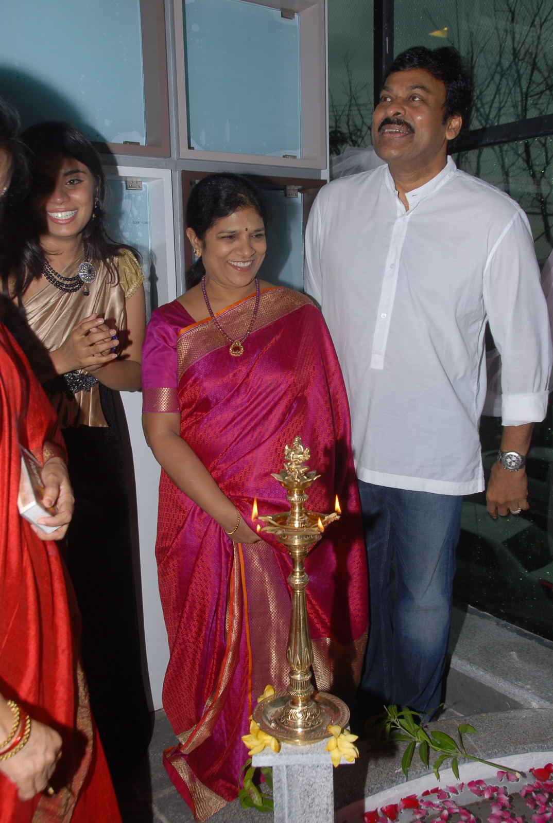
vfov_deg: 57.1
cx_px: 276
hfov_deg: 40.1
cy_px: 412
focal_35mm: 33
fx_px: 757
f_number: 7.1
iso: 200
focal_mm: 22
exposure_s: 1/125
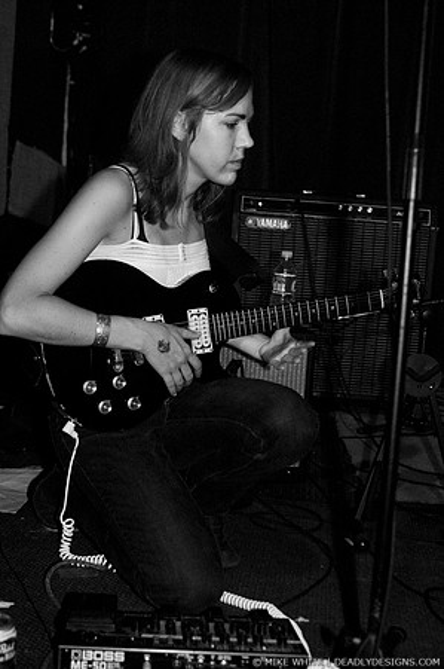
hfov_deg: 25.7
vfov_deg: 37.9
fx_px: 973
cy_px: 334
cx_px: 222
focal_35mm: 52
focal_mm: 35
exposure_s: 1/30
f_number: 2.8
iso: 800
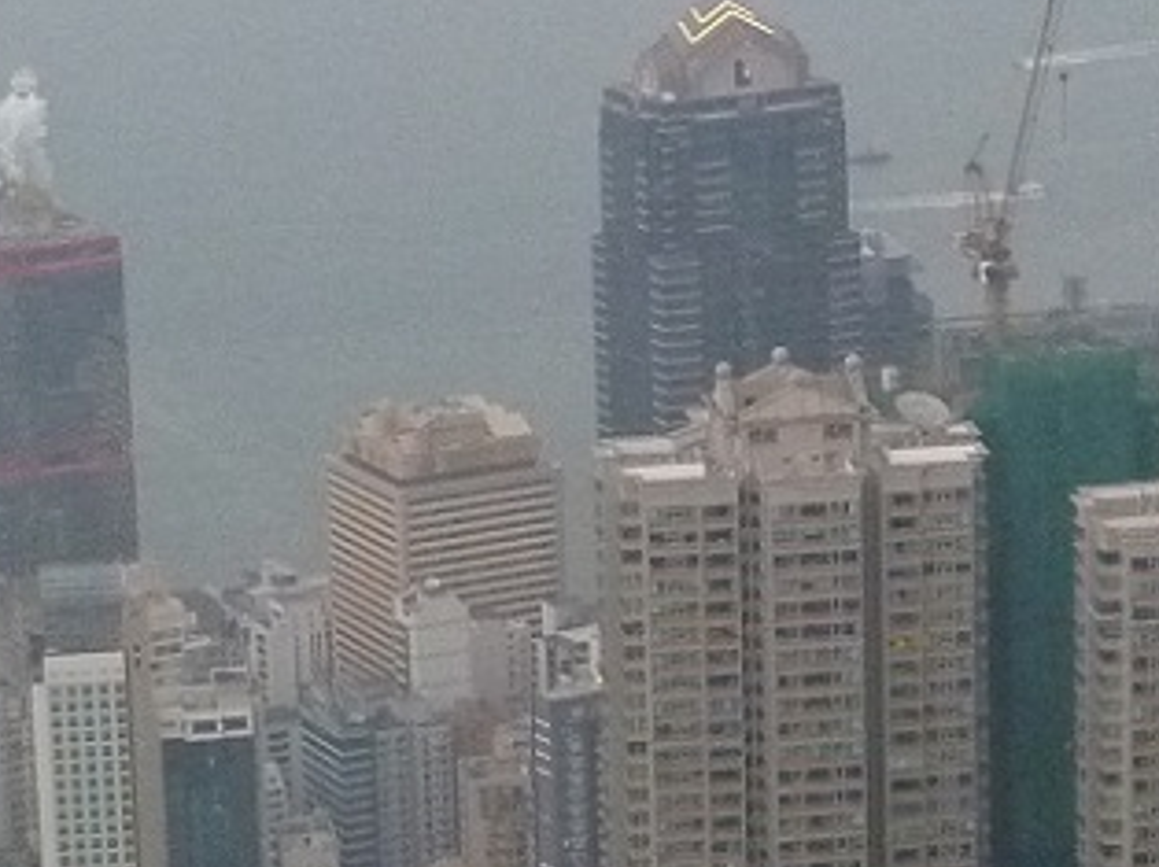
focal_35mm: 147
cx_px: 639
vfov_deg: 10.1
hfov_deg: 13.4
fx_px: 4918
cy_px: 437
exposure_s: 1/40
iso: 400
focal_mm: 5.9
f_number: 3
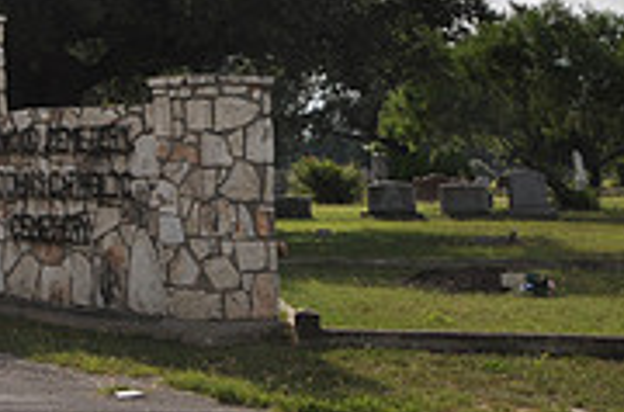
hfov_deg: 17.8
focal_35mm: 102
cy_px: -113
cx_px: -340
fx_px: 1757
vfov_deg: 13.0
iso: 200
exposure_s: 1/160
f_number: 13
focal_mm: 21
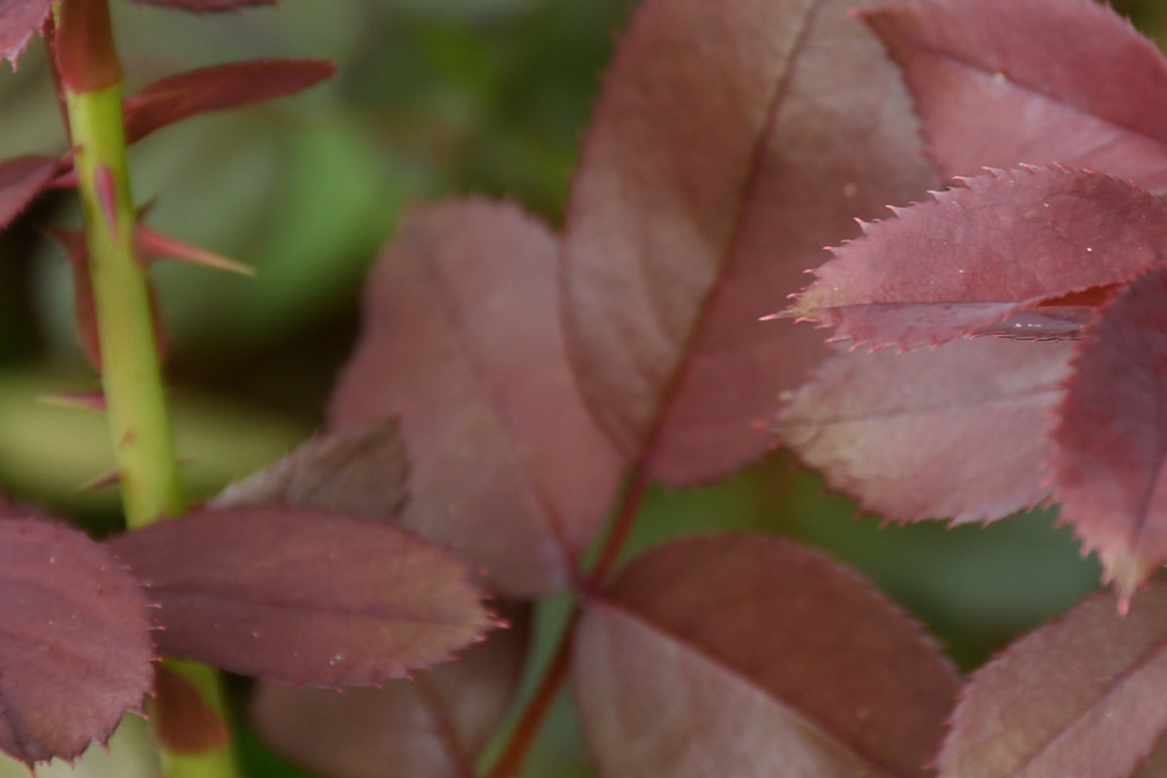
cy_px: 308
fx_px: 13806
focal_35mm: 426
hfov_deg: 4.8
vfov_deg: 3.2
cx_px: 991
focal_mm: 140
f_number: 9
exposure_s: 1/20
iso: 250
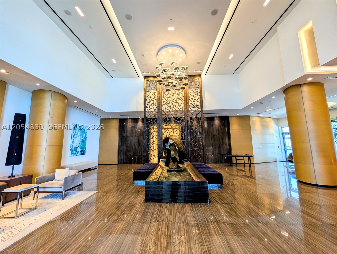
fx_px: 117
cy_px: 127
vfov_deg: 94.6
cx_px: 168
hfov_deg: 110.5
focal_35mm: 12
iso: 151
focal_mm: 2.02
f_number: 1.7
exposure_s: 1/120
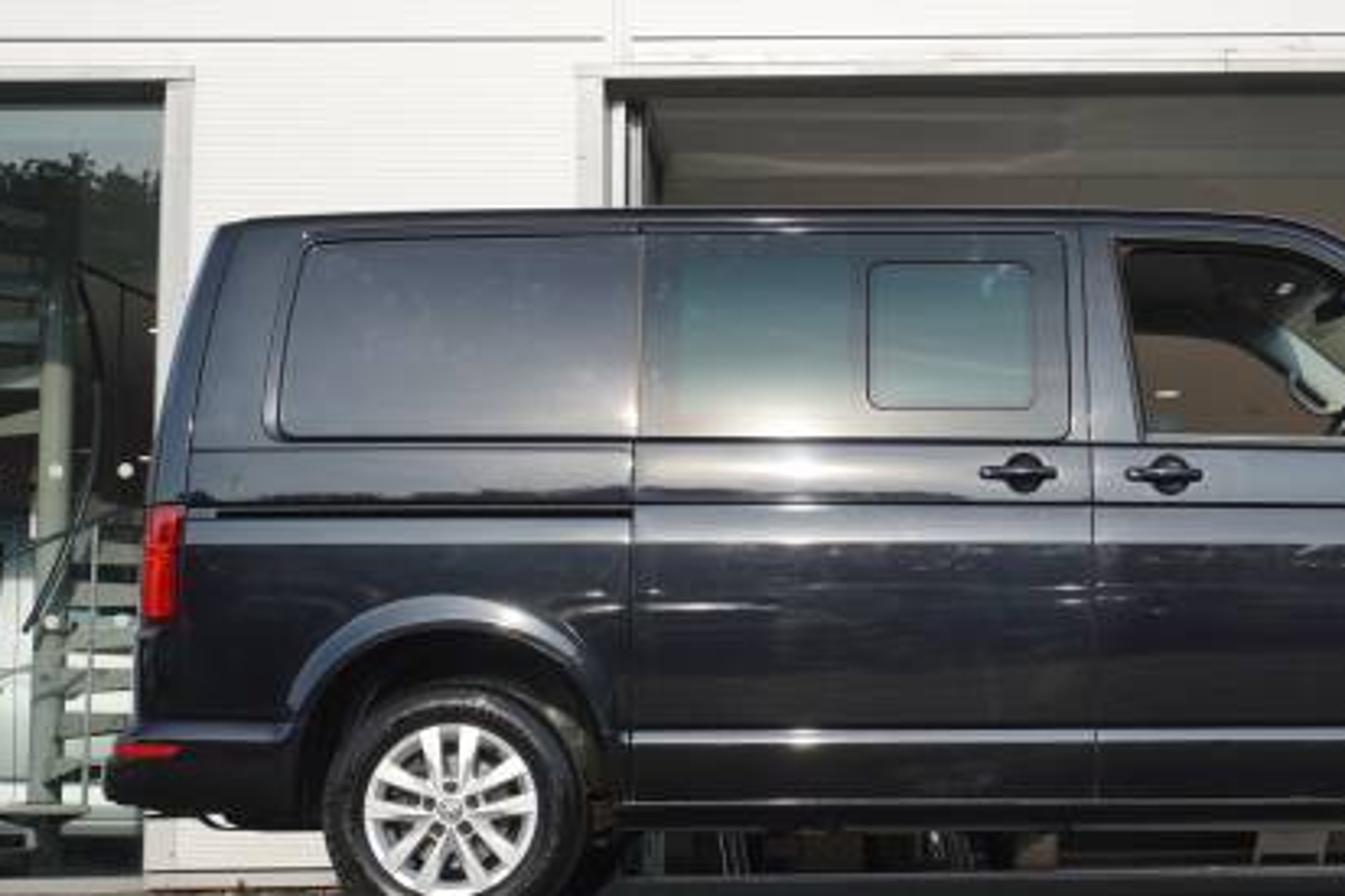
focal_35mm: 79
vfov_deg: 17.3
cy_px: 430
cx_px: 977
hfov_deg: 25.4
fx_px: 2950
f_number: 8
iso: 100
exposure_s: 1/125
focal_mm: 34
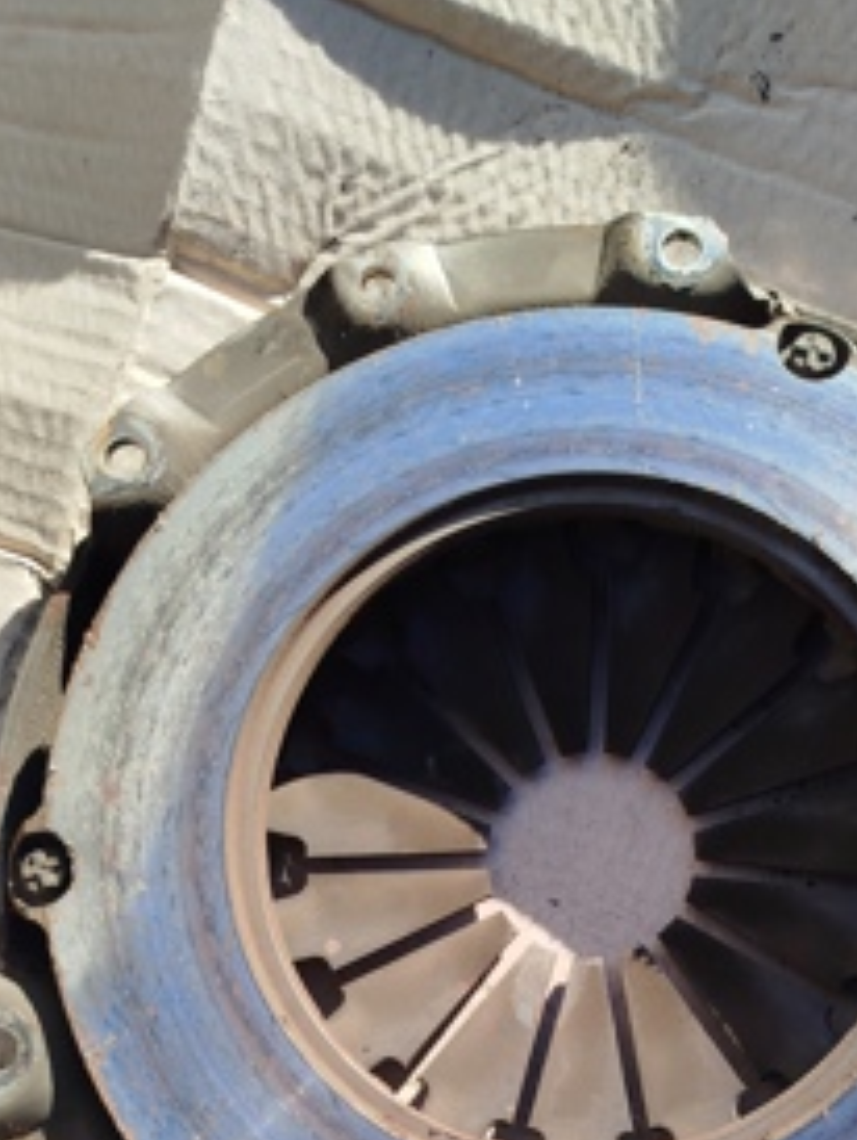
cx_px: 574
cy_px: 924
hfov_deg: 34.1
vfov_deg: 42.6
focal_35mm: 42
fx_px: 1384
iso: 50
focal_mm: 5.31
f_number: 1.7
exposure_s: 1/395
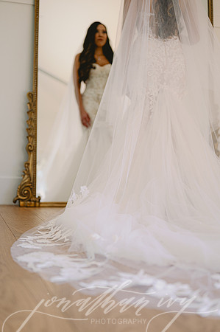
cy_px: 166
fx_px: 459
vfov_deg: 39.6
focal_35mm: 50
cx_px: 110
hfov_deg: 26.9
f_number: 2
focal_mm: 50
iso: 320
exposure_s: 1/640
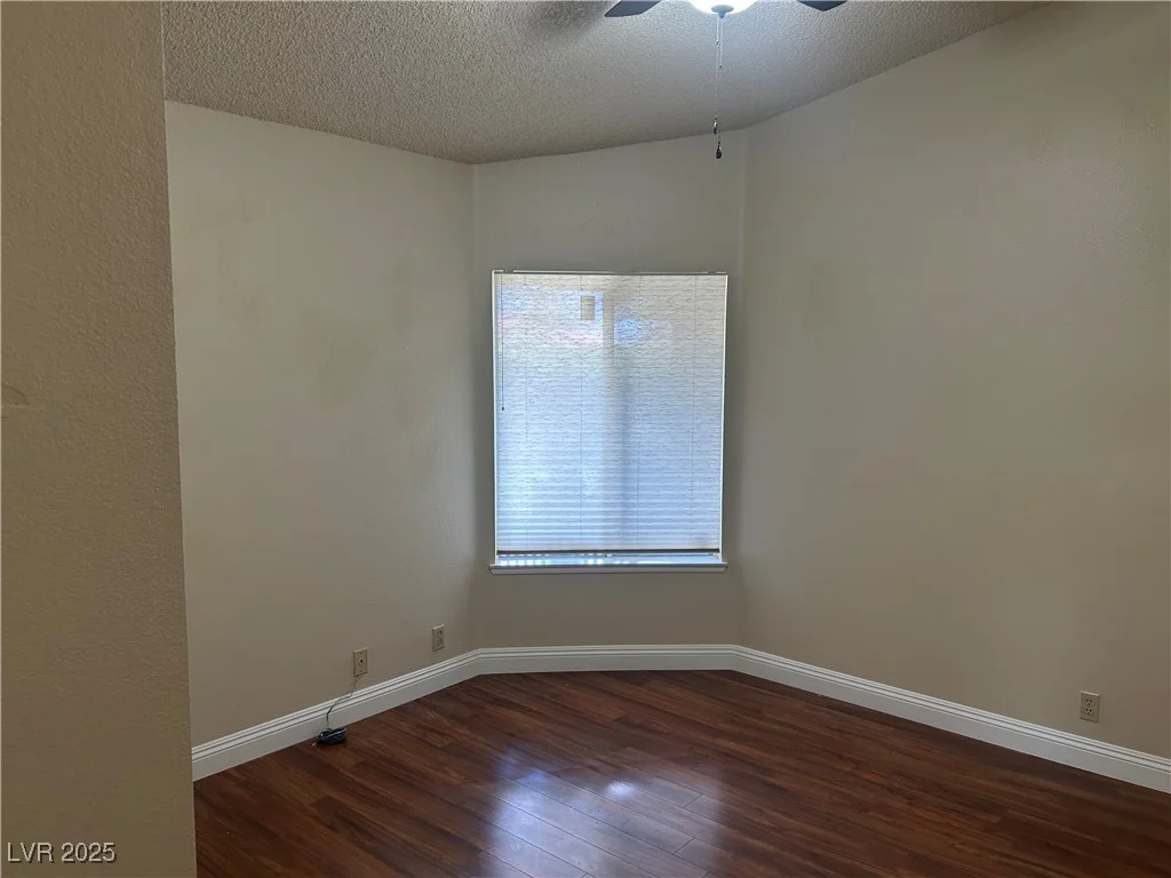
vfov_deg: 53.1
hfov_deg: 67.3
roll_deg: +0.3
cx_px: 586
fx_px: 880
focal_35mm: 26
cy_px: 439
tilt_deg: -4.8
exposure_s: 1/60
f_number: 1.5
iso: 125
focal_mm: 5.7
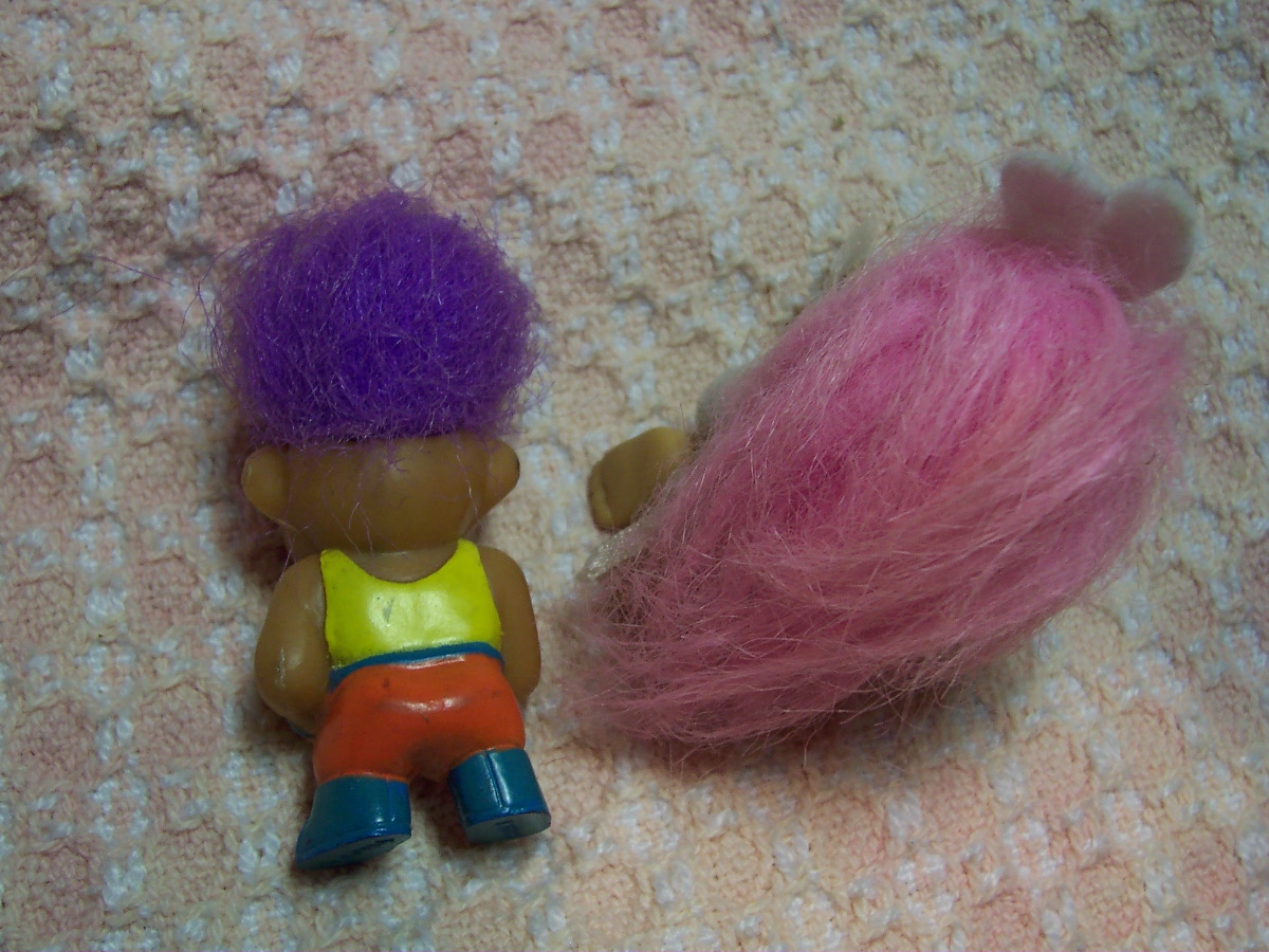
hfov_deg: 50.1
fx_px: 1356
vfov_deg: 38.7
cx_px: 634
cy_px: 476
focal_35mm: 37
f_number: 2.8
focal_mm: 5.6
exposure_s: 1/60
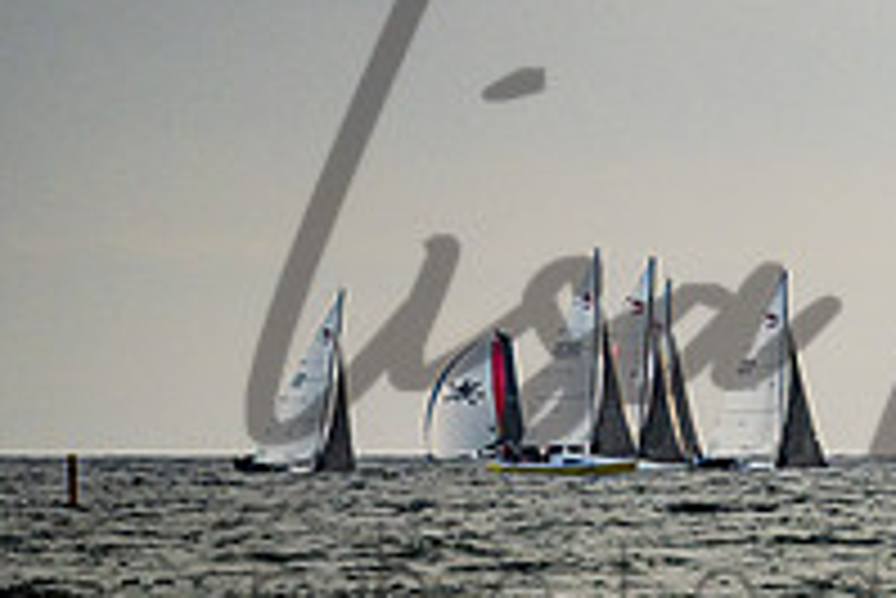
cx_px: 1408
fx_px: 35292
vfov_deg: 1.0
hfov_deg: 1.5
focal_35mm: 1417
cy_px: 150
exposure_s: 1/2500
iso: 640
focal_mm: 400
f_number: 5.6
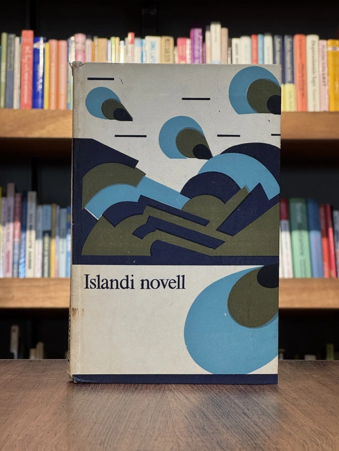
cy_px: 226
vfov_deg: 25.3
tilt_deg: +1.7
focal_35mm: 77
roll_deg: -1.0
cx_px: 170
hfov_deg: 19.1
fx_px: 1005
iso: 200
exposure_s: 1/99
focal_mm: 9
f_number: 2.8
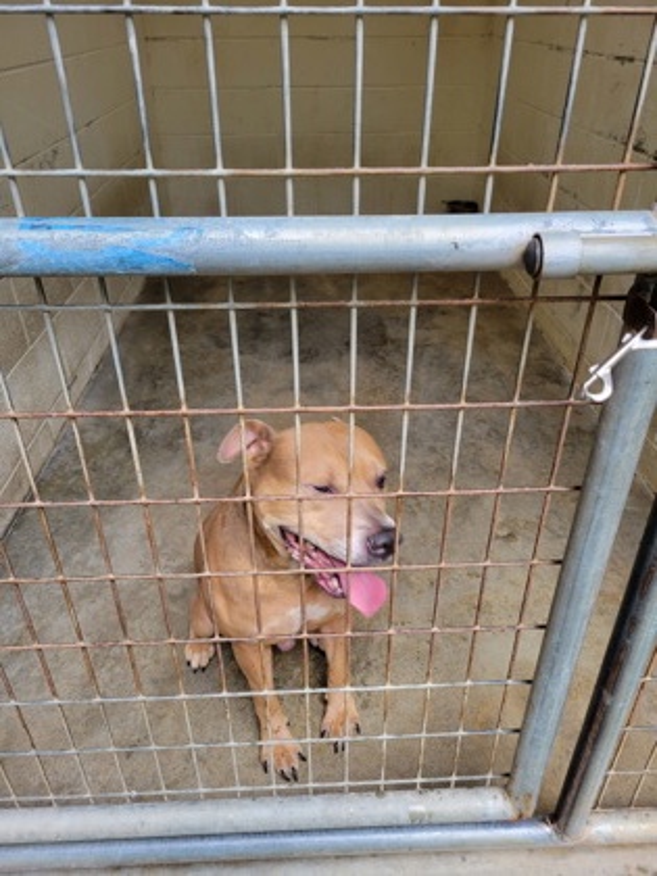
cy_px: 438
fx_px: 658
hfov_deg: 53.1
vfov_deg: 67.3
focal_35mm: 26
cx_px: 328
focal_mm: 5.4
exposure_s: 1/120
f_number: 1.8
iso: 80
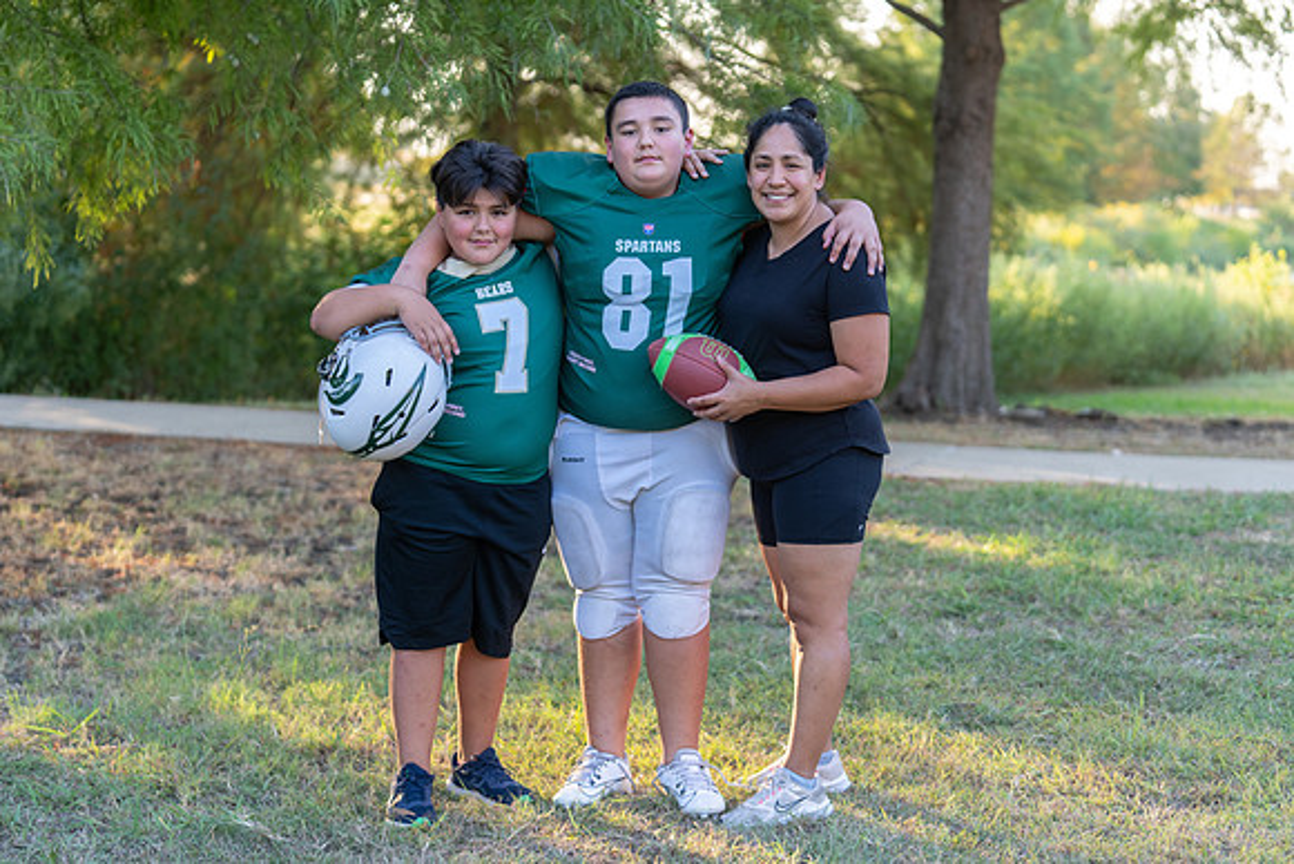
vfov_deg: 18.6
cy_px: 432
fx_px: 2638
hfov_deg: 27.6
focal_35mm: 73
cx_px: 647
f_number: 2.8
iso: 250
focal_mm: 70
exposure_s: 1/320
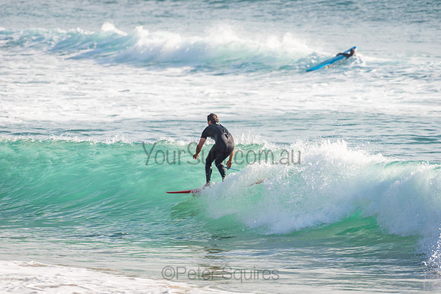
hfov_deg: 4.1
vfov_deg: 2.8
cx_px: 220
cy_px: 147
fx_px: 6126
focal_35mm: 500
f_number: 5.6
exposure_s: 1/320
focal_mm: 500
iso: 160
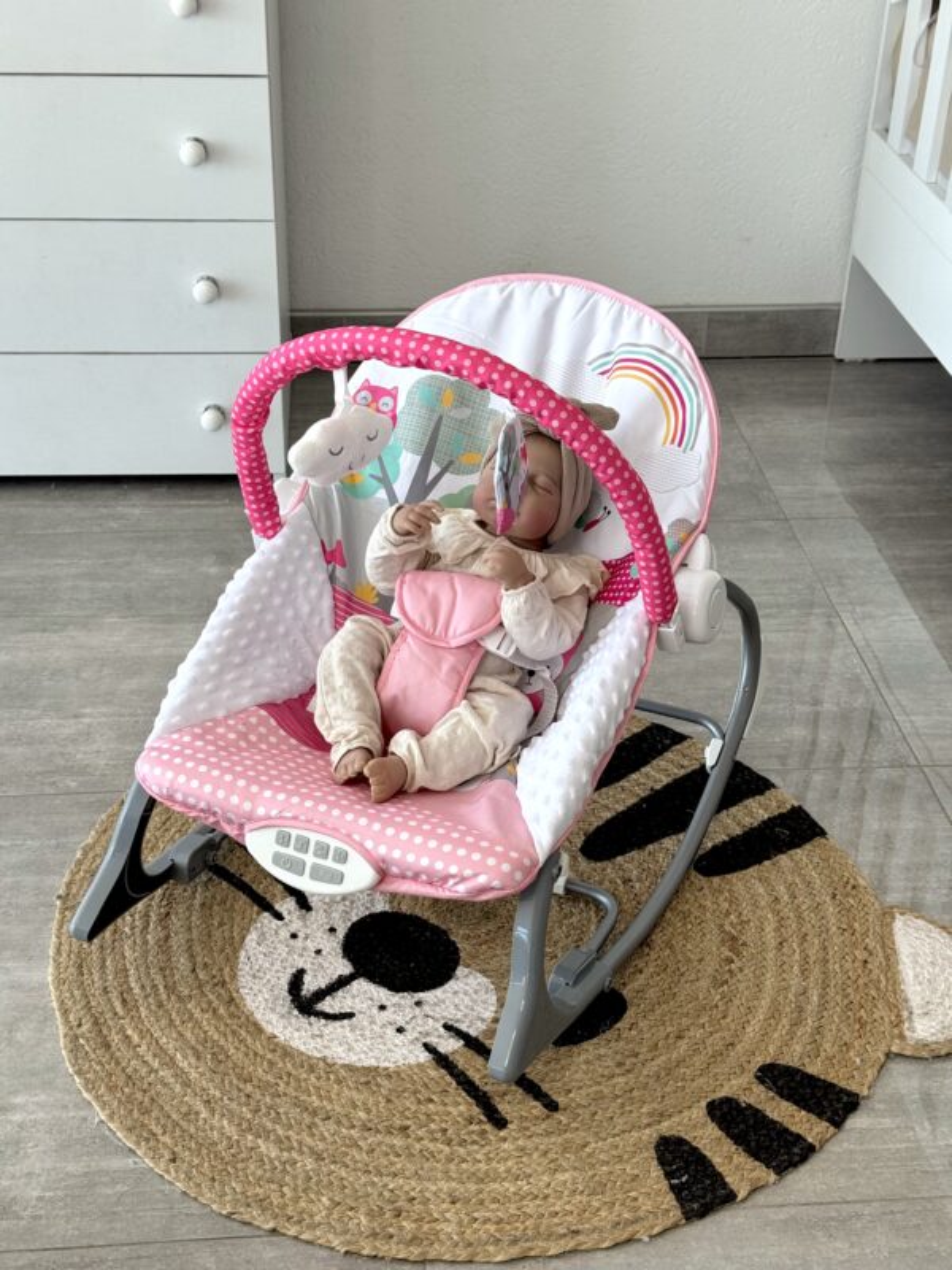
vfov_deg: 39.7
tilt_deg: -30.3
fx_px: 1760
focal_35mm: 48
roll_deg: -1.4
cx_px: 476
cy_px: 635
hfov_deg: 30.3
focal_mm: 6.76
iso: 50
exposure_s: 1/207
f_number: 1.78
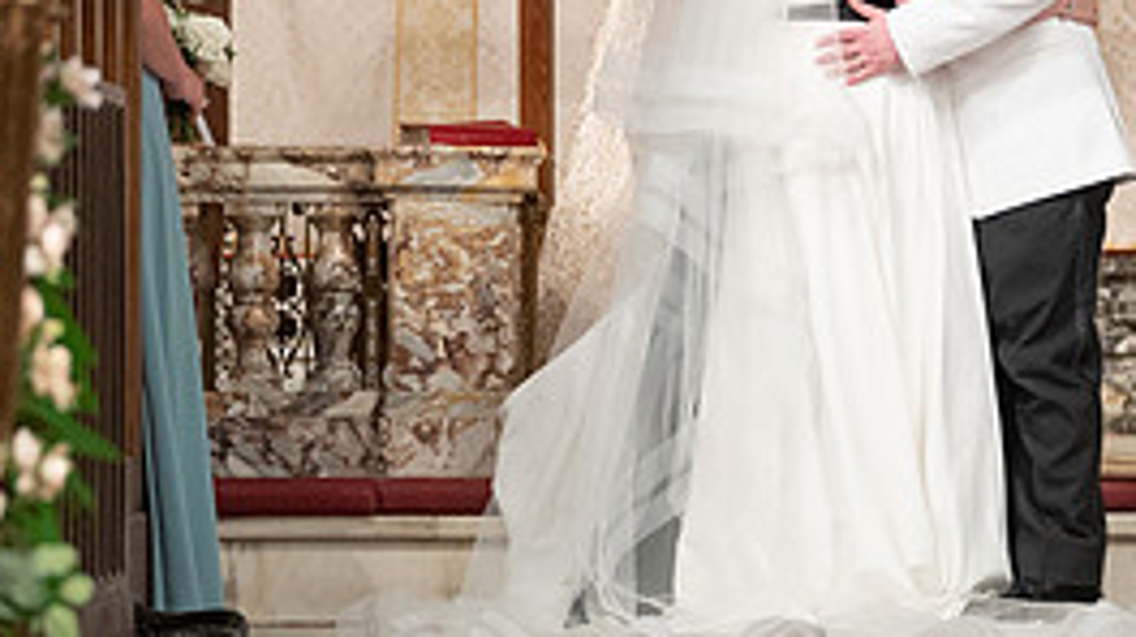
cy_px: -9
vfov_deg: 3.8
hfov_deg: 6.7
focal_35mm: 322
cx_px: 862
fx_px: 9692
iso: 2000
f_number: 2.8
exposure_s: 1/160
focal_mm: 138
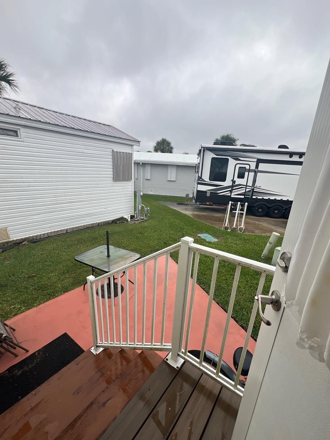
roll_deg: -4.4
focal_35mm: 14
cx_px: 166
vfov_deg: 101.9
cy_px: 233
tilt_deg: -17.0
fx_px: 178
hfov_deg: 85.7
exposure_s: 1/267
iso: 32
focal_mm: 1.57
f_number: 1.8
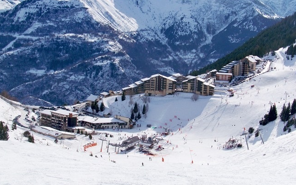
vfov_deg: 23.5
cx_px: 148
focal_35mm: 55
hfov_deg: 36.9
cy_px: 92
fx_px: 444
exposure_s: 1/1000
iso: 64
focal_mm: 10.5
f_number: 4.5
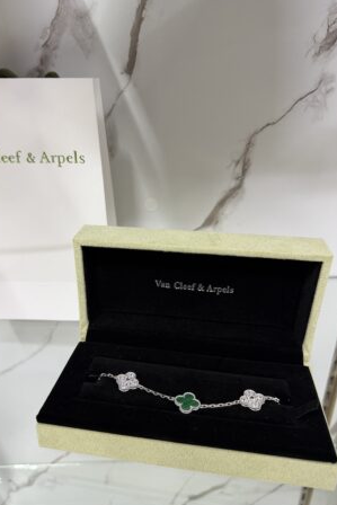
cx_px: 145
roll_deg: +0.2
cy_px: 262
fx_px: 365
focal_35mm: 26
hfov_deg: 49.4
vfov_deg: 69.4
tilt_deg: -24.1
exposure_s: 1/60
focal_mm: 6.76
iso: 200
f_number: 1.78
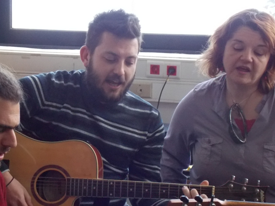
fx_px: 866
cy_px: 144
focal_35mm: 109
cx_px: 115
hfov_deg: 18.0
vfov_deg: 13.5
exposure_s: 1/125
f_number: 4.2
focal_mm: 12.5
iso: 500
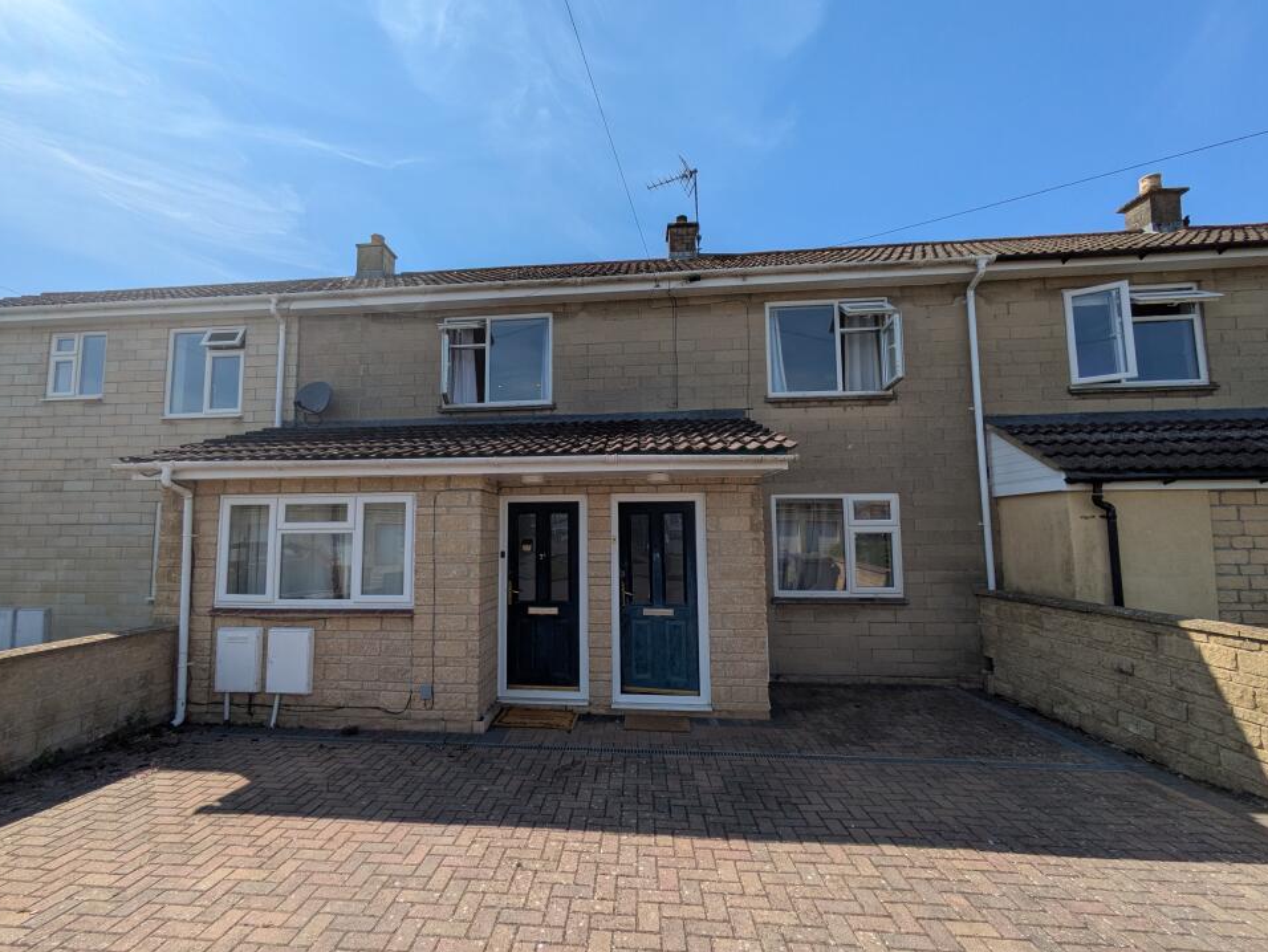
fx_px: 550
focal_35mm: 15
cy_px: 489
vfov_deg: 81.8
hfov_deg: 98.0
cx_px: 594
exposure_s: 1/3205
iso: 48
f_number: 2.2
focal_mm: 1.83
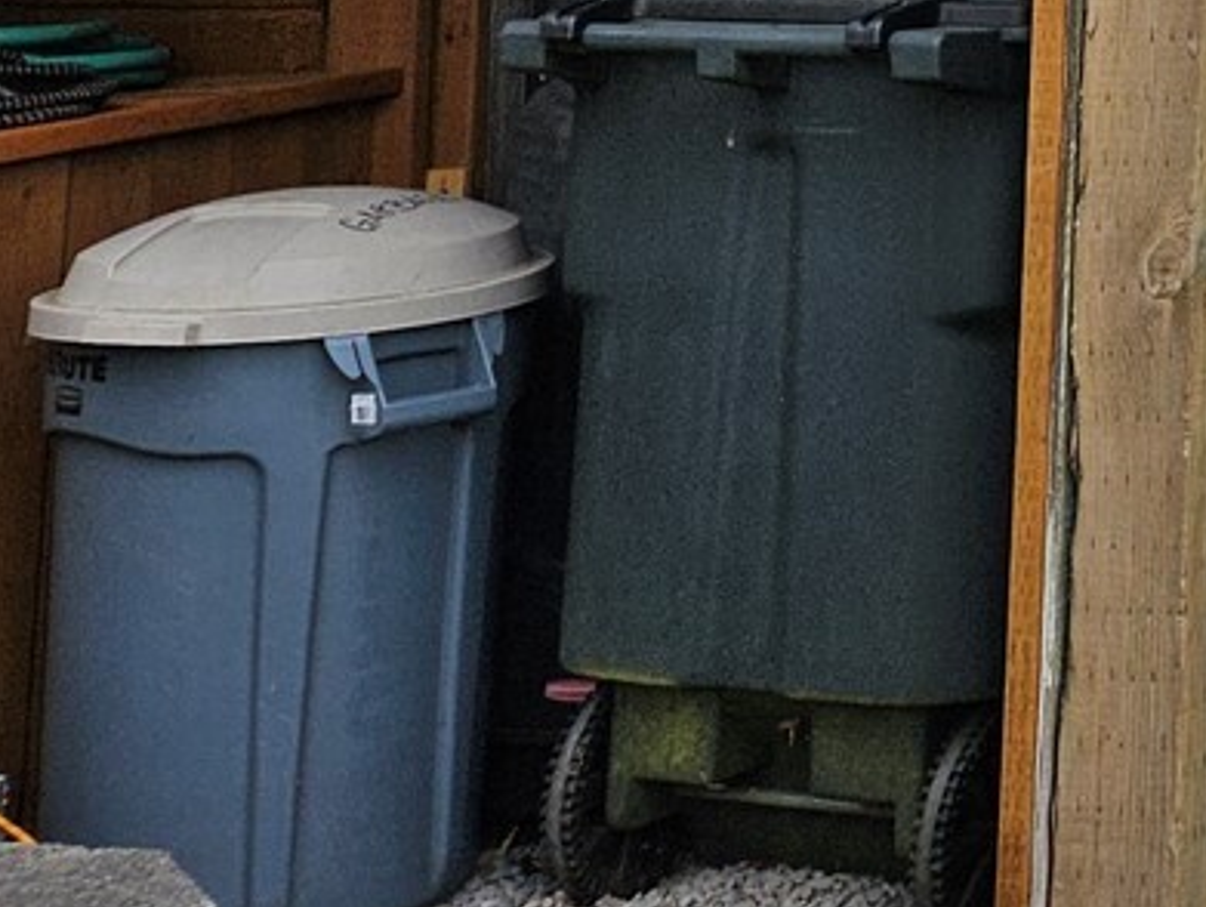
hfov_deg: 18.0
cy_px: -833
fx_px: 3278
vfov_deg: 13.7
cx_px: 1949
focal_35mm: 94
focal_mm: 5.4
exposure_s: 1/668
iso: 25
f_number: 1.8
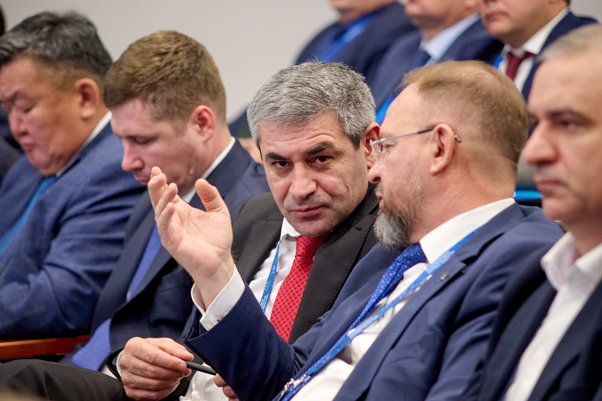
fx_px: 3010
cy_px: 200
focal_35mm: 180
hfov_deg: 11.4
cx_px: 301
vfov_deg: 7.6
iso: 2000
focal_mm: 120
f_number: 3.5
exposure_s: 1/160
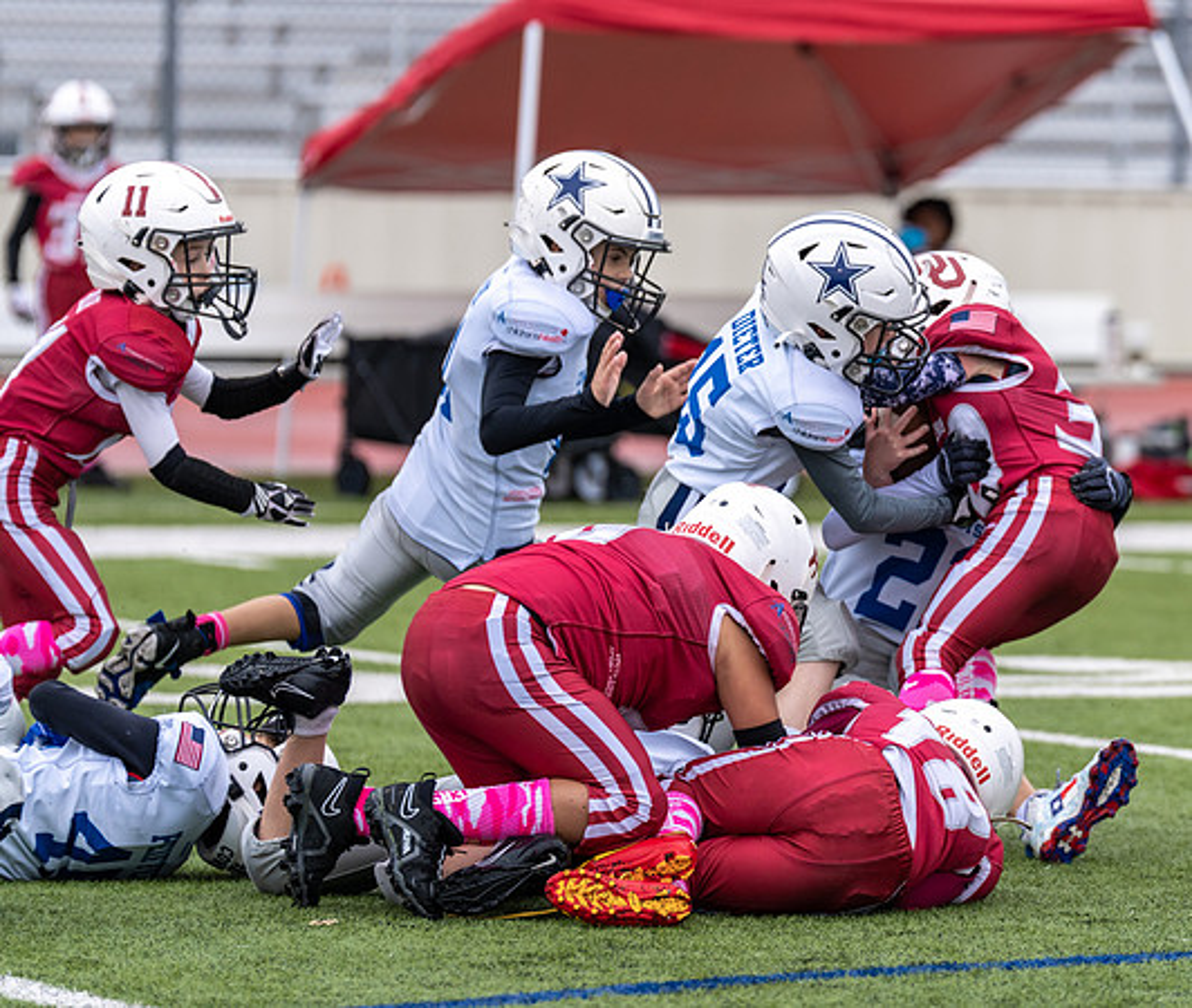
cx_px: 952
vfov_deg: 5.3
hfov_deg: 6.3
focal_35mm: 301
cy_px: 466
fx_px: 10843
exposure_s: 1/1250
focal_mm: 200
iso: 250
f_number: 3.5
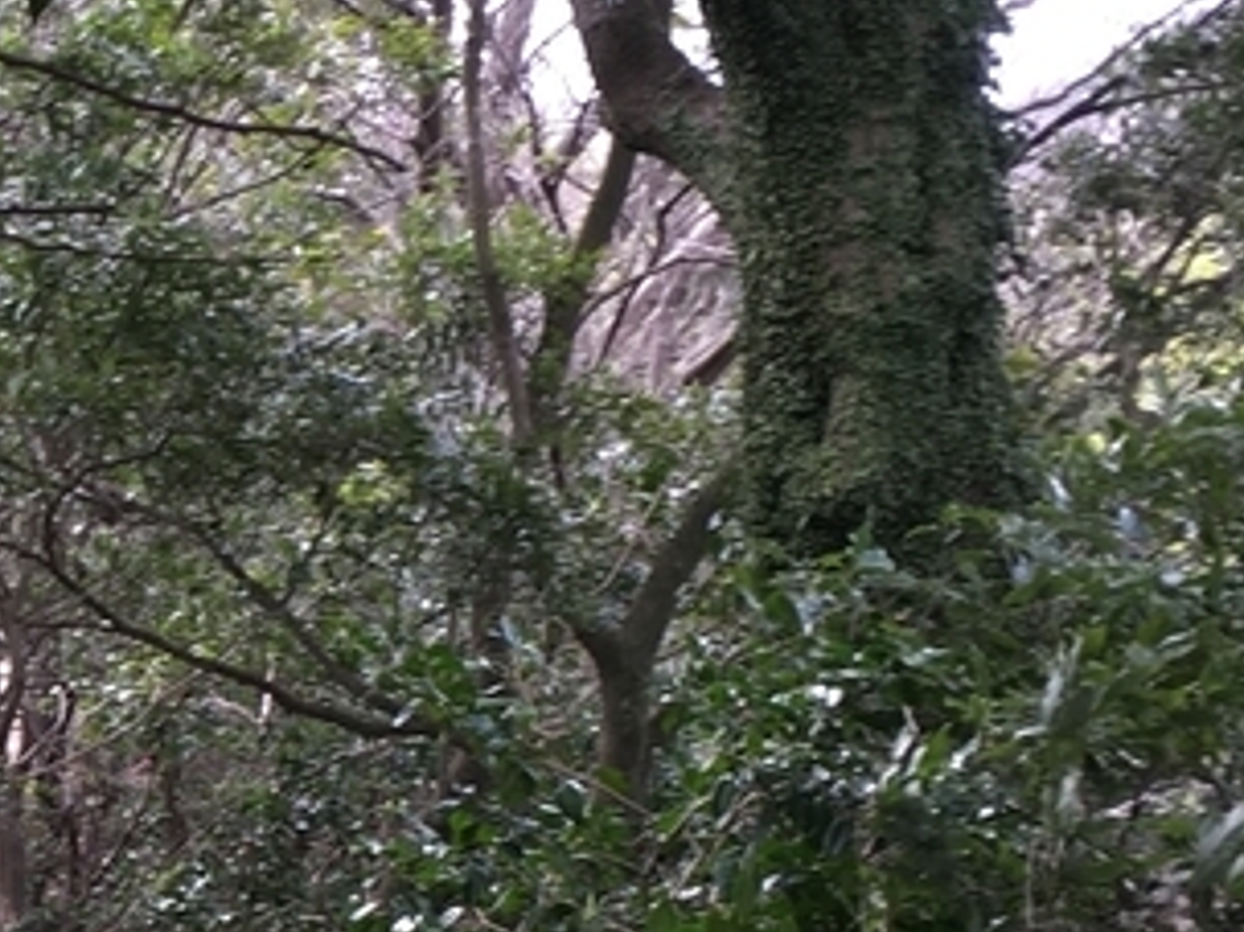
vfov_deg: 12.8
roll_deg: +1.5
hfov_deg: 16.3
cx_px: -324
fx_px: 4131
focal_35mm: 115
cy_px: 862
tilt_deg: -9.2
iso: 32
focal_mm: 4.15
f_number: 2.2
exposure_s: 1/120
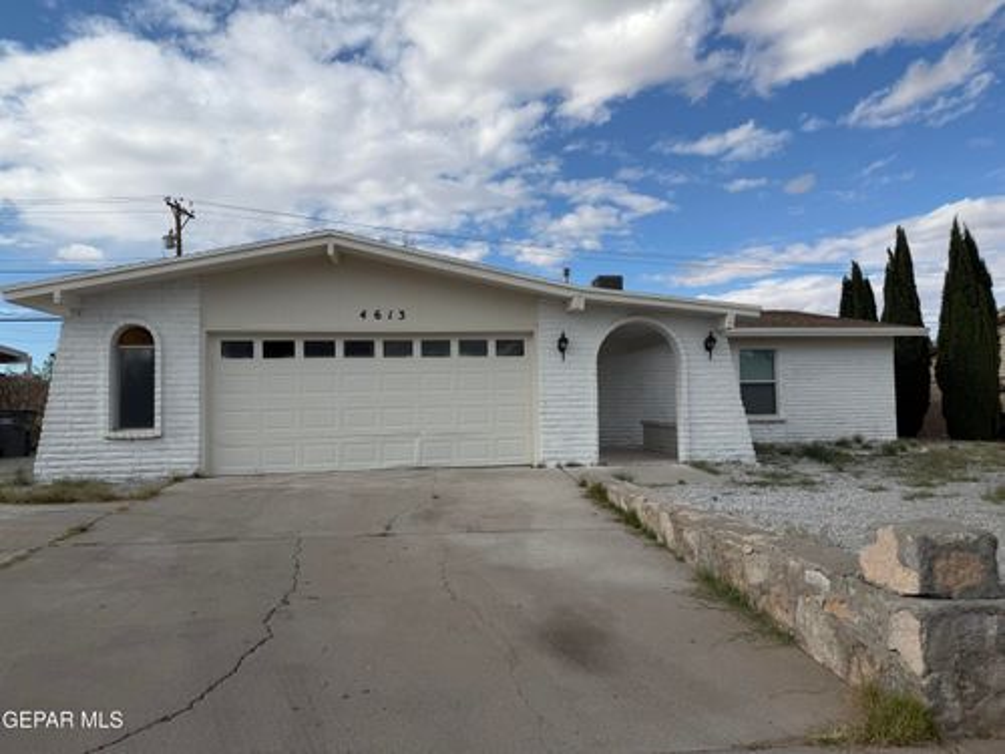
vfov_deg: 56.8
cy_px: 377
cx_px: 502
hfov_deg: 71.6
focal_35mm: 24
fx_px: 697
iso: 80
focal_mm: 6.76
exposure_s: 1/6711
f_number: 1.78
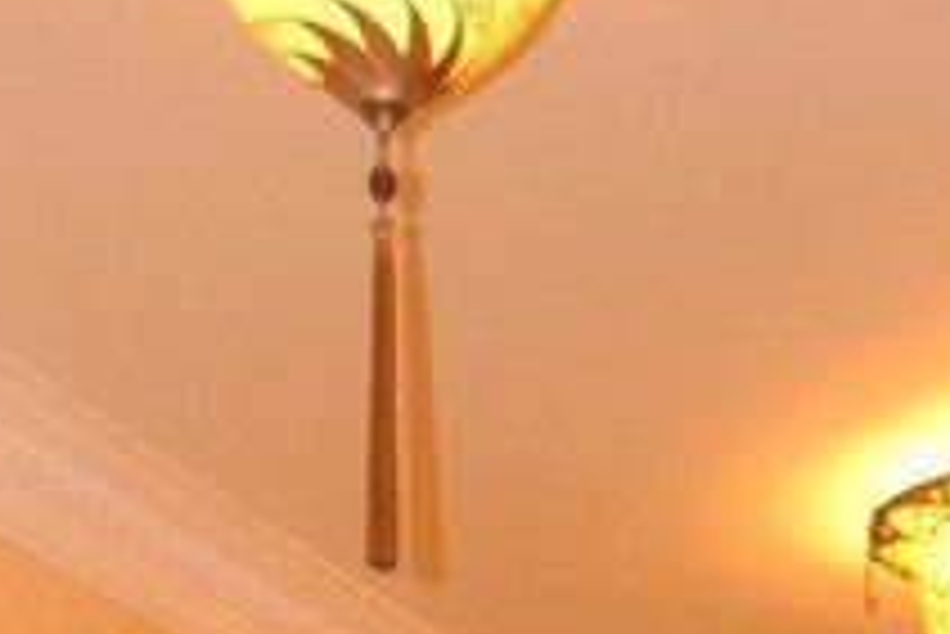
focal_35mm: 114
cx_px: 603
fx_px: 3010
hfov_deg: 17.9
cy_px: 1594
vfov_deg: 10.2
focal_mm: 5
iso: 200
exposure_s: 1/26
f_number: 3.5
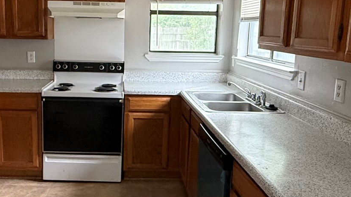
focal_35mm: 38
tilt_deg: -8.6
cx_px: 128
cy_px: 87
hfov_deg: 52.1
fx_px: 354
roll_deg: -1.5
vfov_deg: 31.1
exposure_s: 1/64
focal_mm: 2.22
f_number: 2.2
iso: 320
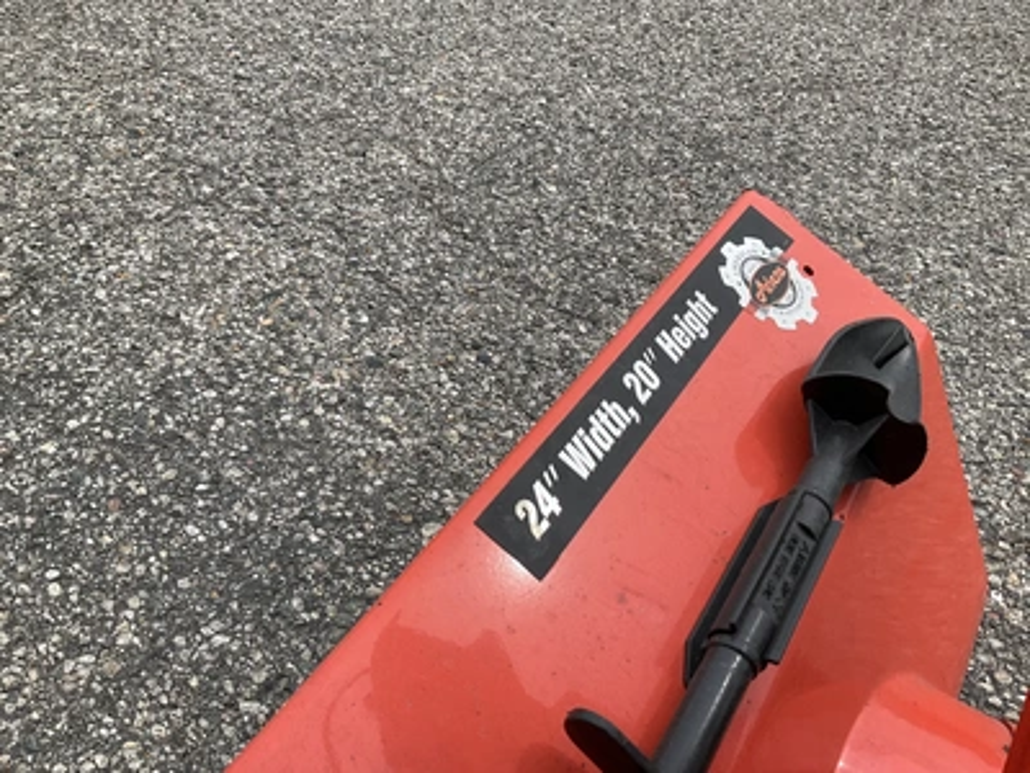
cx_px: 515
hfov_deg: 61.7
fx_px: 863
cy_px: 386
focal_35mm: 29
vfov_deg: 48.2
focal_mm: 3
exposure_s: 1/1035
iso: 25
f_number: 1.8
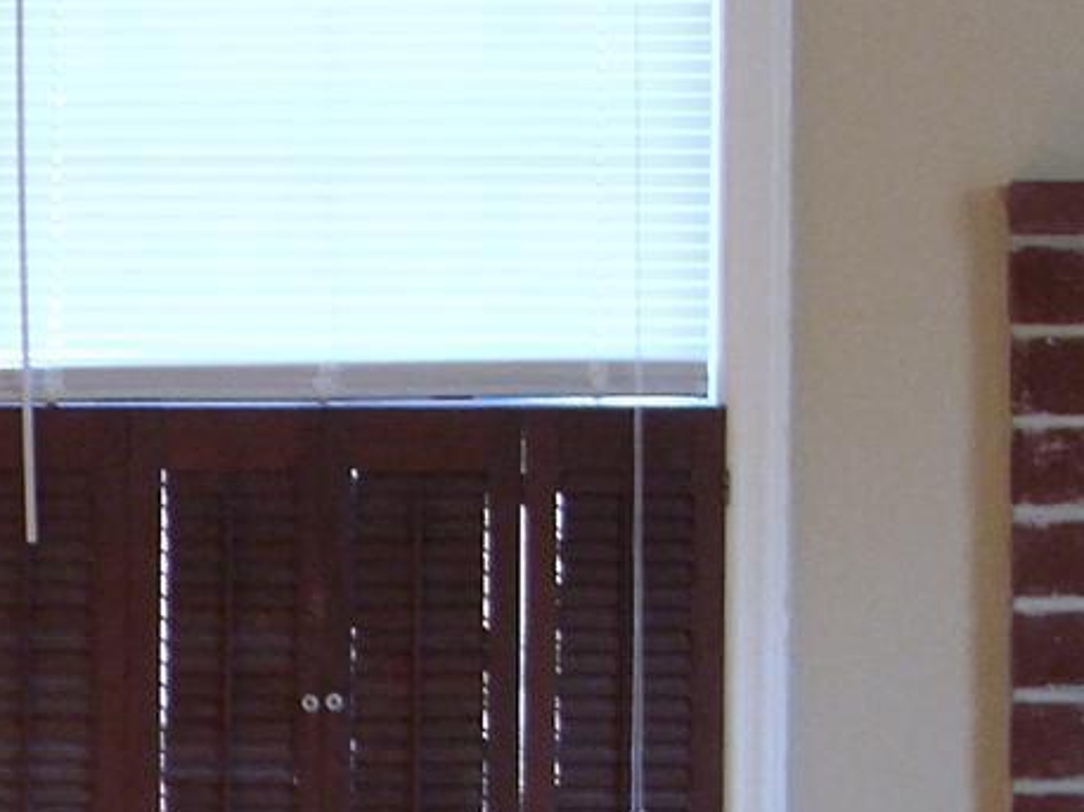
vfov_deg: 8.6
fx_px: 5321
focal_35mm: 170
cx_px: 66
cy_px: 1016
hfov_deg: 11.5
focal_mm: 6.36
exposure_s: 1/60
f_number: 3
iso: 100
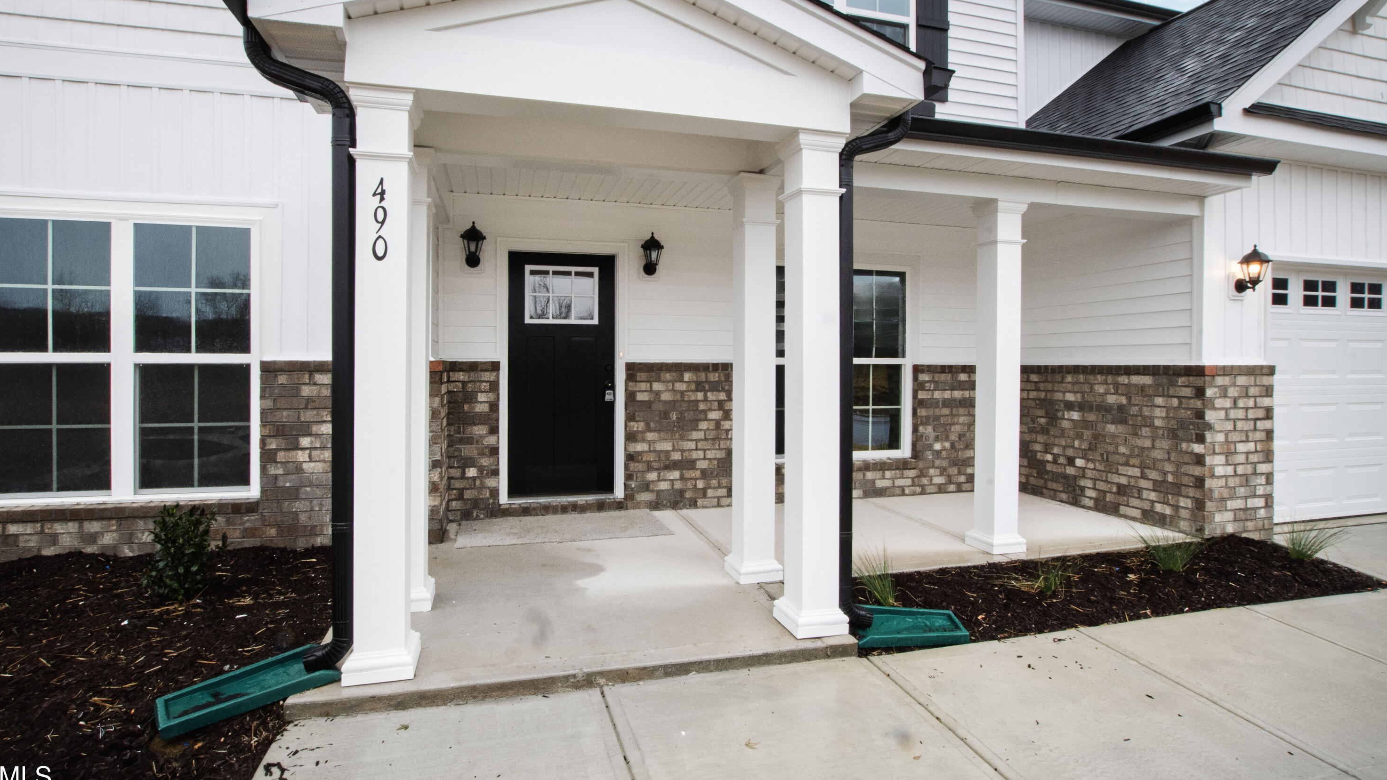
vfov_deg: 66.9
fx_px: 588
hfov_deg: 99.4
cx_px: 686
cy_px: 349
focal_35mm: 16
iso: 500
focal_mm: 10
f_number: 18
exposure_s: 1/15
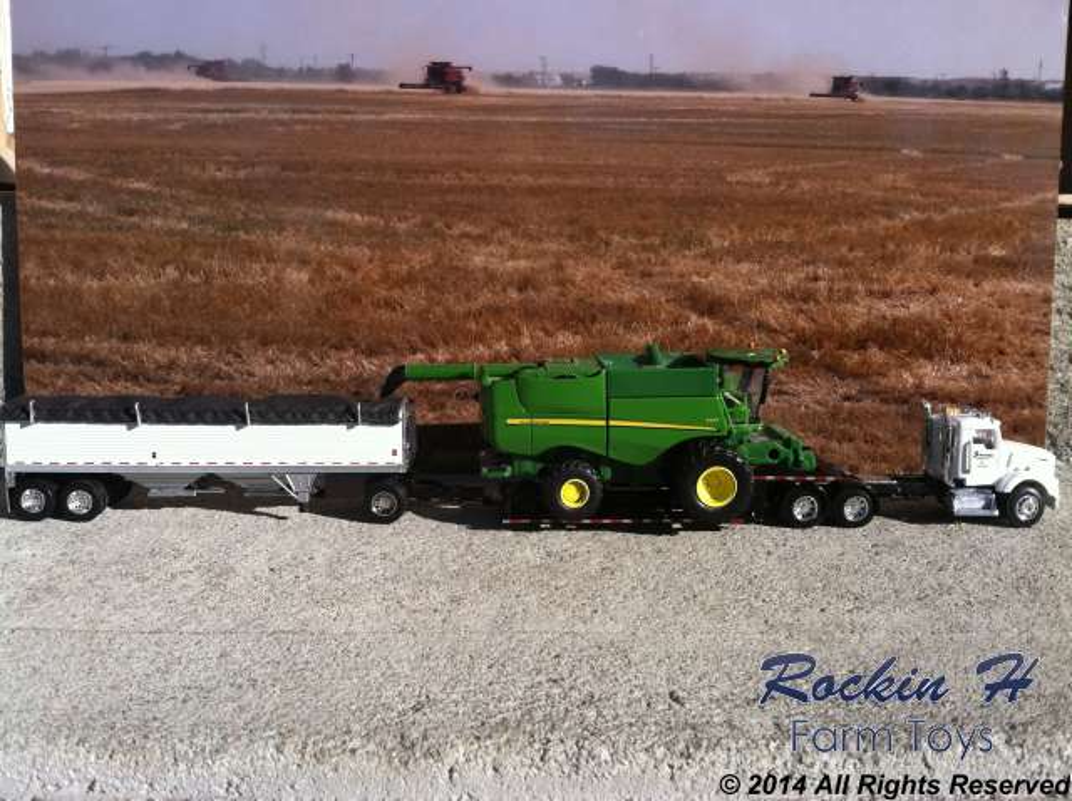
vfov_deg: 40.6
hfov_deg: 52.7
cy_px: 400
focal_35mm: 35
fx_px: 1082
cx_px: 536
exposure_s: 1/1250
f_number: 2.8
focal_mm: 3.85
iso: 80
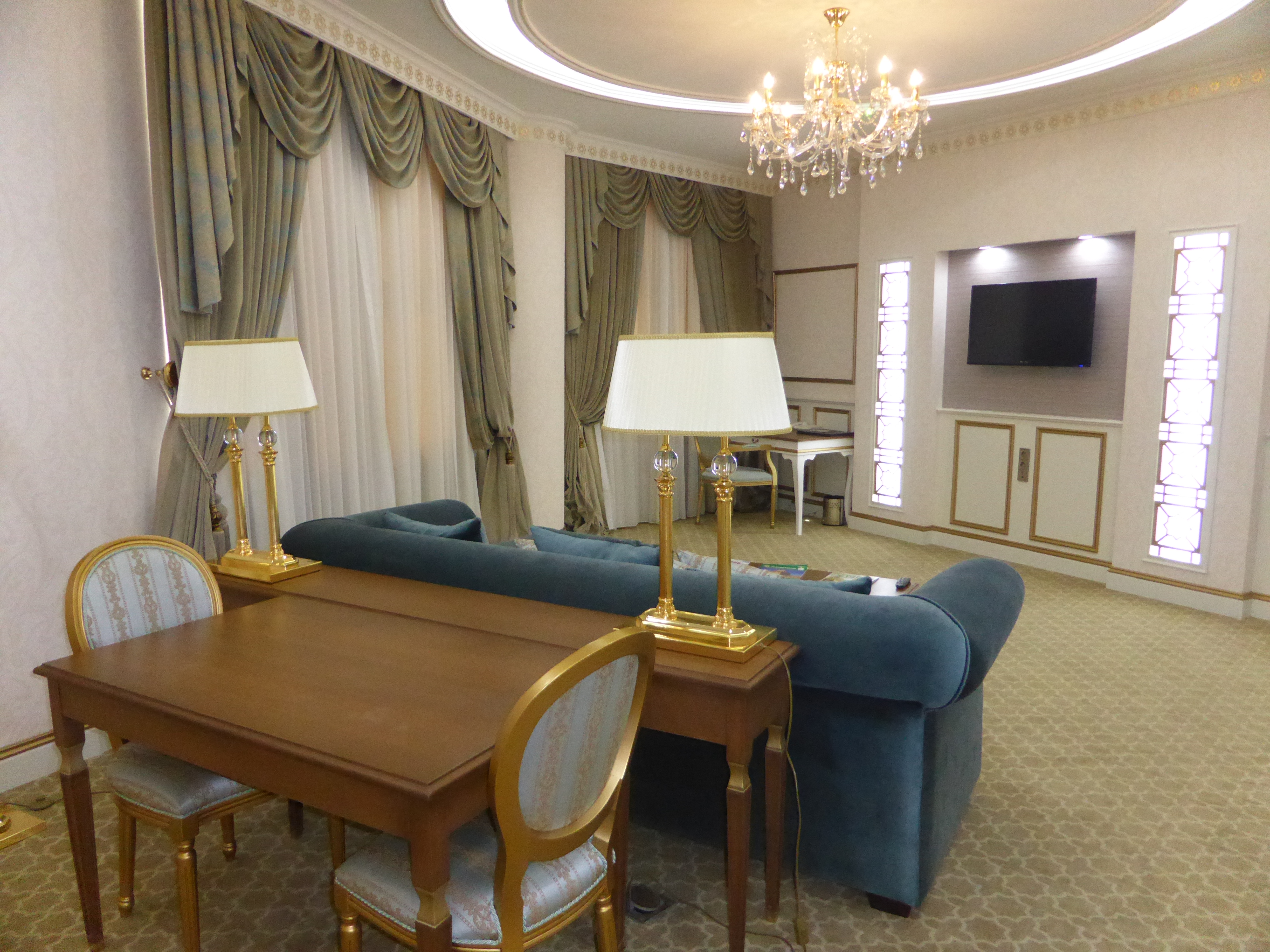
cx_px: 635
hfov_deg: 71.6
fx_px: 881
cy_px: 476
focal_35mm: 24
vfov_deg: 56.8
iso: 800
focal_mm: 4.3
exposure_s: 1/60
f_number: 3.3
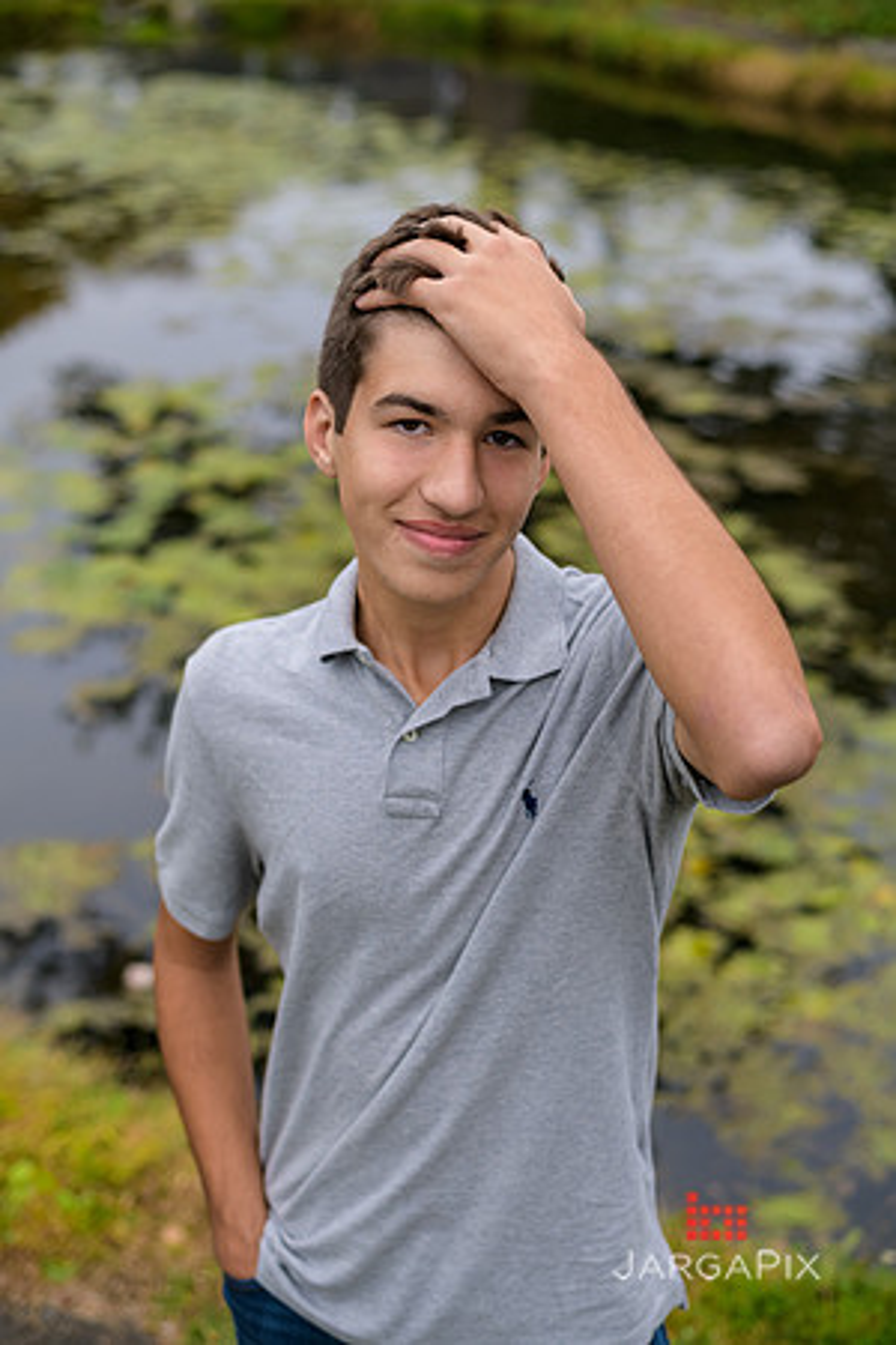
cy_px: 672
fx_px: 1867
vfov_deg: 39.6
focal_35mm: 50
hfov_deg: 27.0
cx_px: 448
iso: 200
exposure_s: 1/400
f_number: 3.2
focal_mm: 50
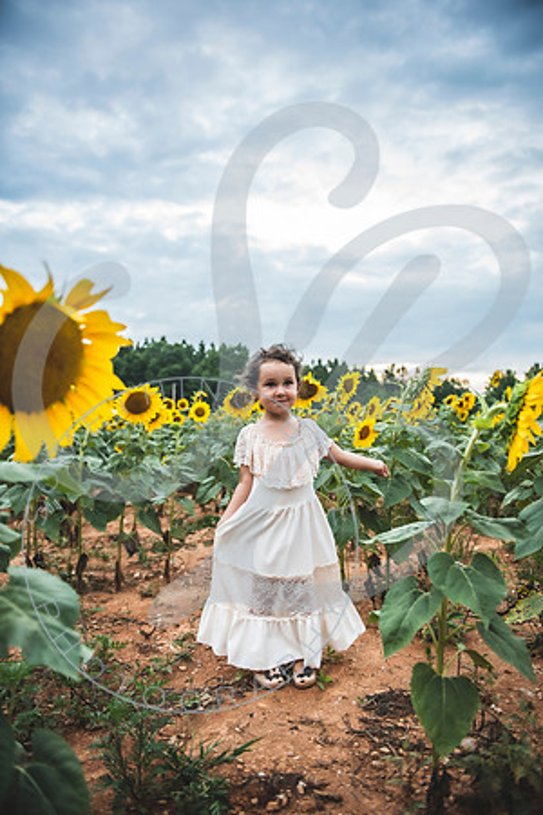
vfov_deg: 73.7
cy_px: 408
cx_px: 272
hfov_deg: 53.1
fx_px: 543
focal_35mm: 24
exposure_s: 1/100
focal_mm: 24
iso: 320
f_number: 2.8
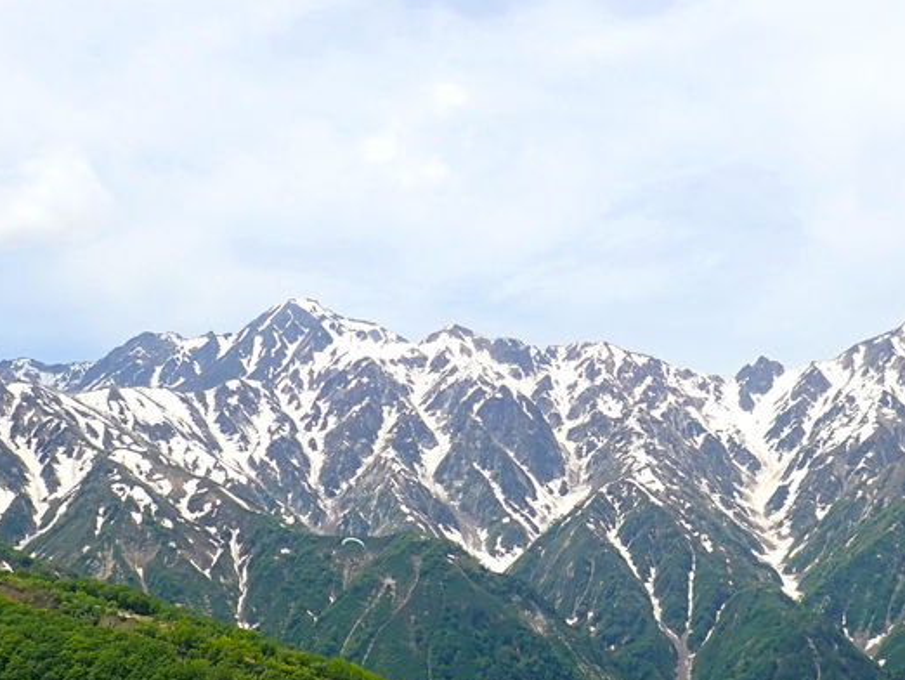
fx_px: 1020
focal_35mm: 39
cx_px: 280
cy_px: 306
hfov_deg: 46.8
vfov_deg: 36.8
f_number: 8
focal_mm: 4.5
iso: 100
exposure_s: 1/250
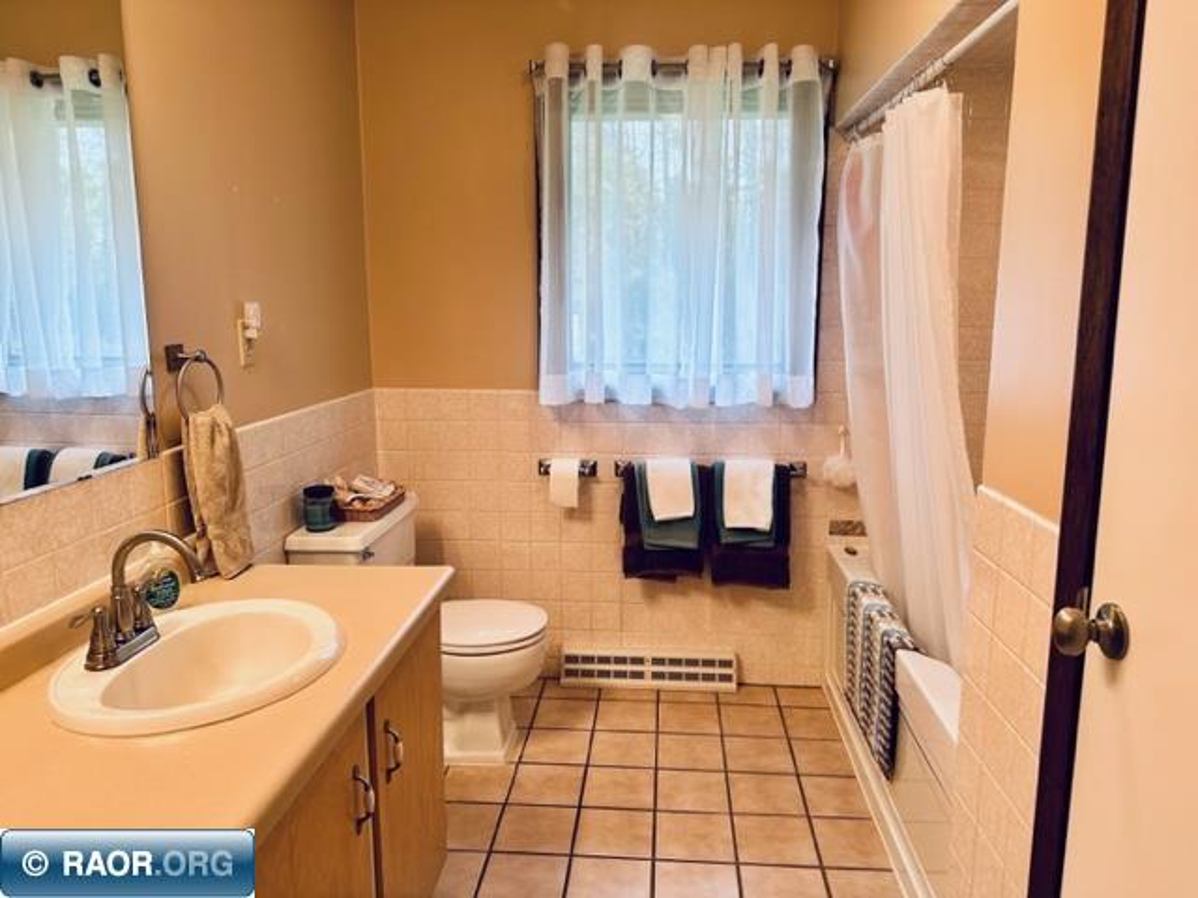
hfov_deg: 71.6
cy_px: 449
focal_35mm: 24
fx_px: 831
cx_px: 599
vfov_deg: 56.8
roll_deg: -0.1
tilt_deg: -10.1
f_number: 1.78
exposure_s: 1/120
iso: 125
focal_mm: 6.86
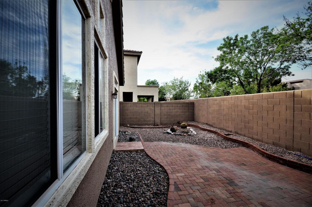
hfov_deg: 100.5
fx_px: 130
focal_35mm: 15
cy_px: 104
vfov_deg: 77.1
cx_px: 156
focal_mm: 10
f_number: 9
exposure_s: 1/320
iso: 500
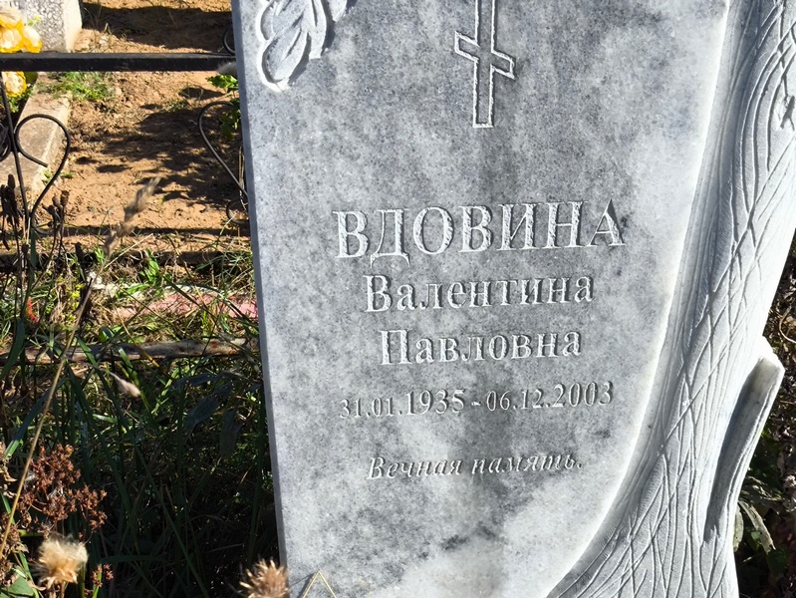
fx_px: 1150
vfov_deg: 29.1
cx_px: 398
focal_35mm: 50
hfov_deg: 38.2
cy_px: 299
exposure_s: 1/1014
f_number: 1.7
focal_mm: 4.71
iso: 50
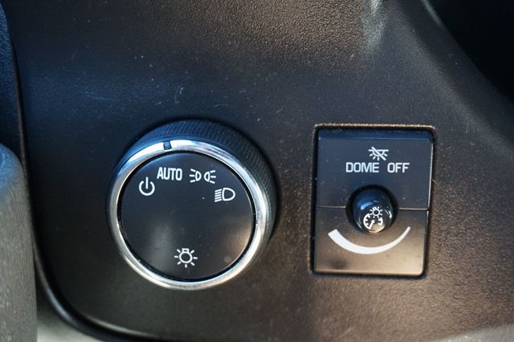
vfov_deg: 28.0
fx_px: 685
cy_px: 171
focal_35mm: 48
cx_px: 257
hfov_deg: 41.1
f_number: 5
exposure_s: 1/60
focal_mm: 32
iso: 2500
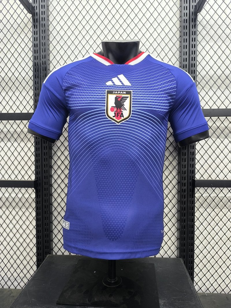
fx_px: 205
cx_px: 116
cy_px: 154
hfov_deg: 58.9
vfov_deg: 73.9
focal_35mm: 23
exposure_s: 1/50
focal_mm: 6.14
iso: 800
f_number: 1.65
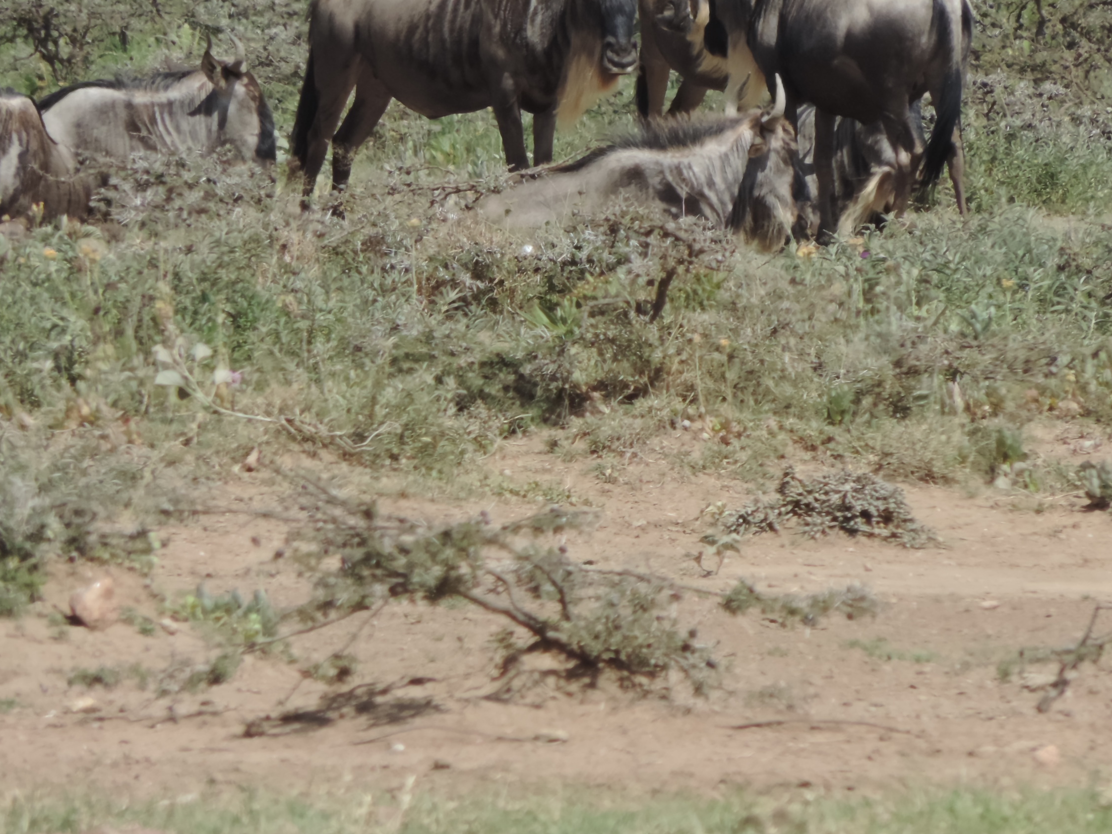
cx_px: 696
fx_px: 35076
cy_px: 389
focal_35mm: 1092
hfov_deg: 1.8
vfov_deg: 1.4
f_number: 5.1
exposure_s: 1/500
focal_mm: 133.7
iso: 110
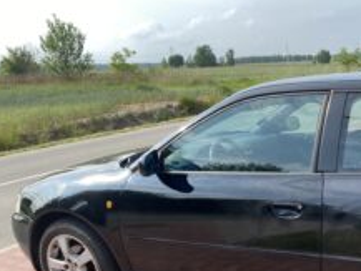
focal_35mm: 48
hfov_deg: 37.4
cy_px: 206
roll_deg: +2.7
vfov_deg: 29.8
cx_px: 316
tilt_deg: -15.4
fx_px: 501
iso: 32
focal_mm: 4.25
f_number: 1.8
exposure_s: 1/2066
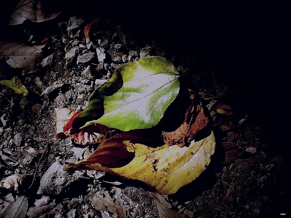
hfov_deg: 50.1
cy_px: 109
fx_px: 311
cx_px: 146
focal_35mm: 37
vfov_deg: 38.7
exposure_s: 1/80
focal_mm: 5.6
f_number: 3.5
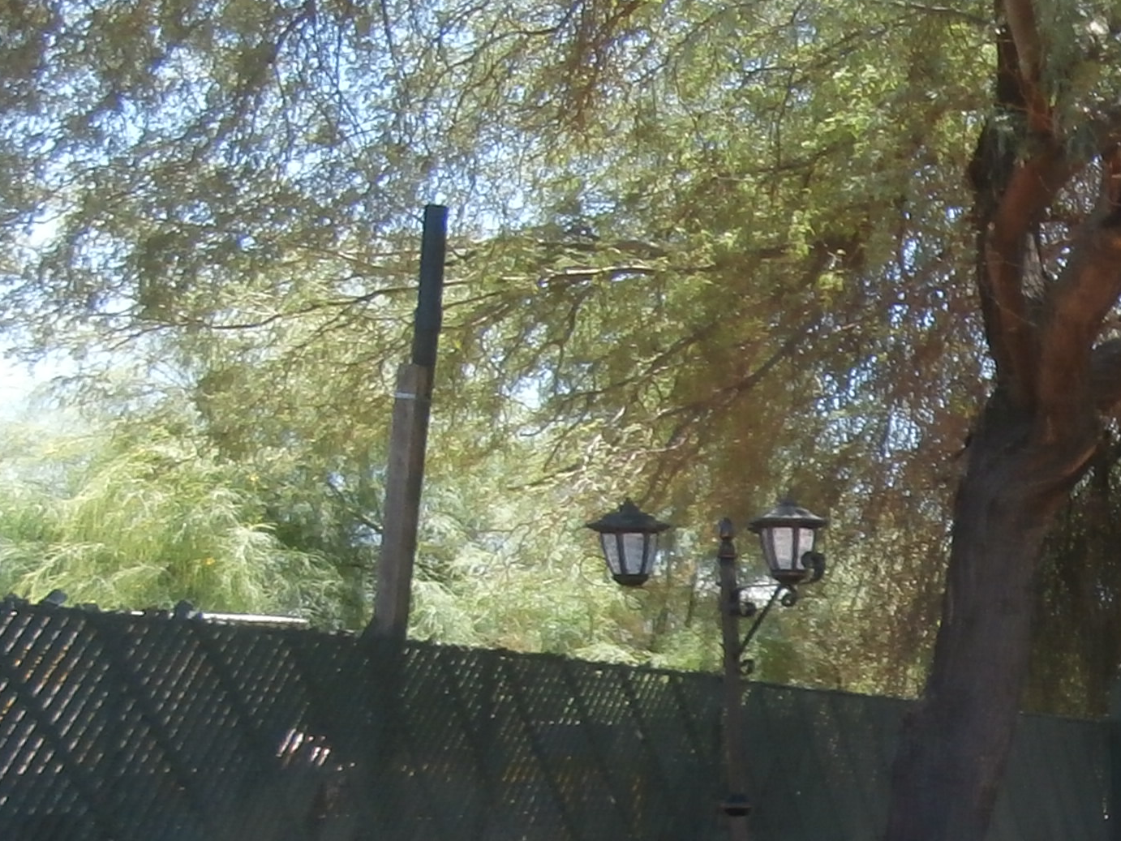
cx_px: 1599
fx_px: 2591
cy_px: 809
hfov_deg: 21.2
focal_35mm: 80
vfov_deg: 18.1
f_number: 3
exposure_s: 1/250
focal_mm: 4.2
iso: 100
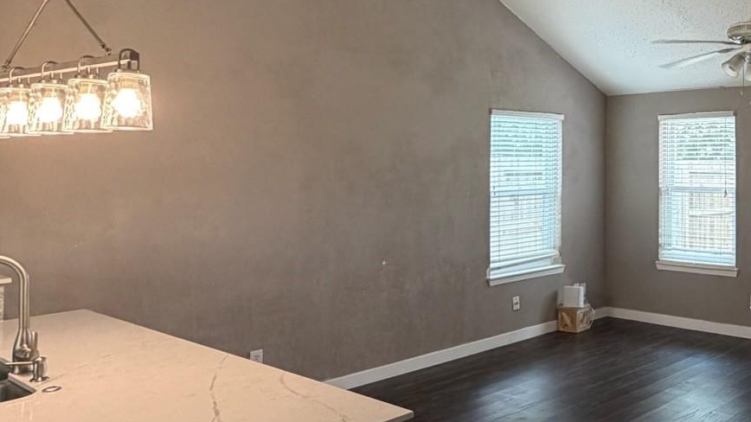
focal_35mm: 36
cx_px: 686
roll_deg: +0.3
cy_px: 133
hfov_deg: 48.9
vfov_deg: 32.5
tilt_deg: +1.6
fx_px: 717
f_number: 2.2
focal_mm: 2.22
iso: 200
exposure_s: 1/60
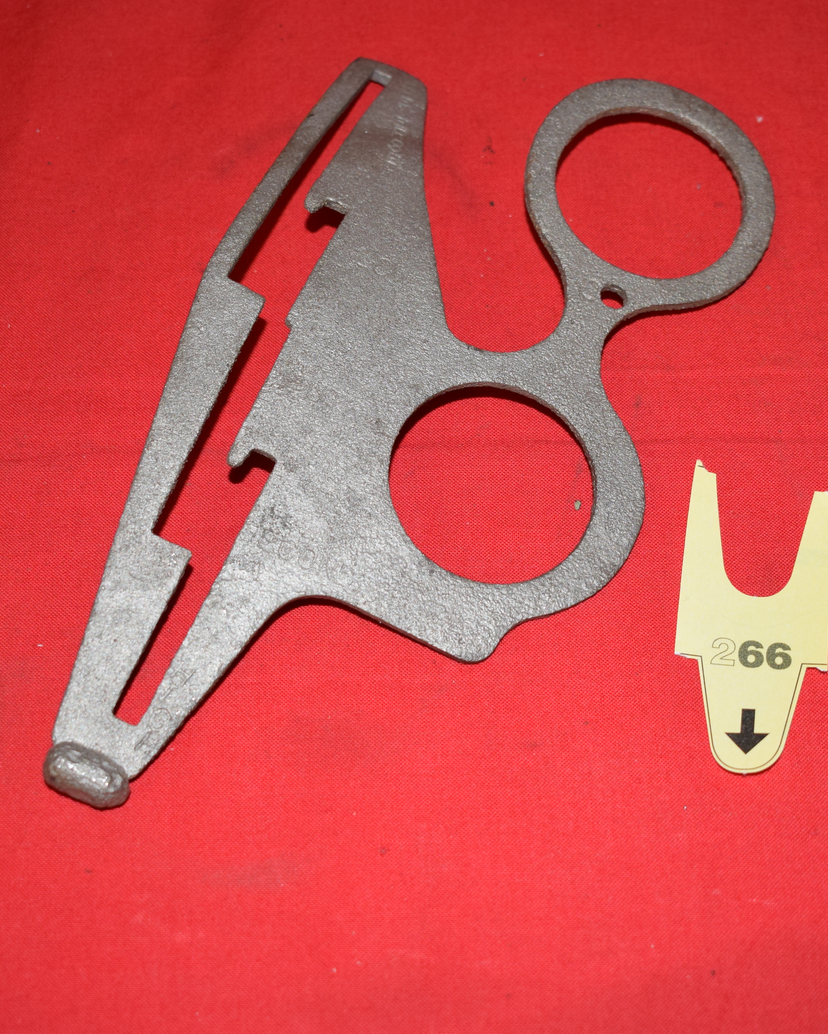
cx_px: 459
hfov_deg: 24.7
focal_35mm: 62
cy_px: 517
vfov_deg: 30.6
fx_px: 1890
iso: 640
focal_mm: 29
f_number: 5
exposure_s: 1/125
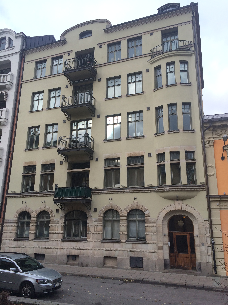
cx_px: 114
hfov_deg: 48.2
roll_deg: +0.0
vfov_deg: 61.7
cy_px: 152
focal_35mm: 29
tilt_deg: +14.7
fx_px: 255
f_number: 2.2
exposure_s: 1/720
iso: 32
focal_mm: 4.15
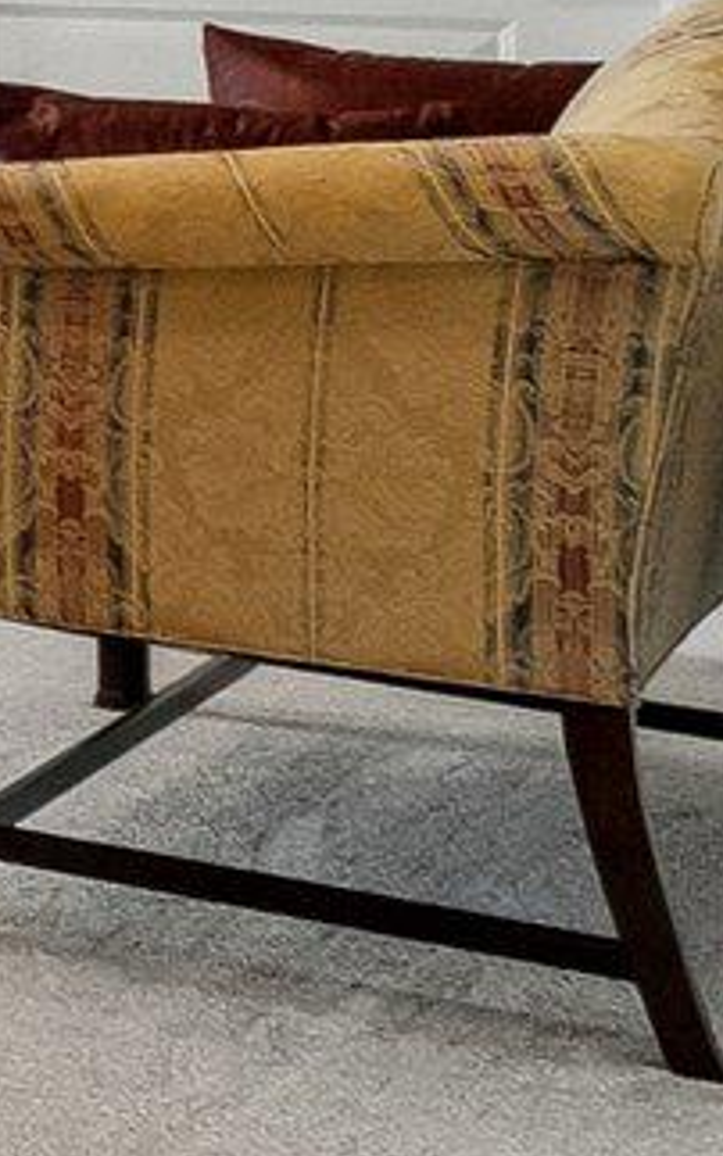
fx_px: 3057
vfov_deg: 20.4
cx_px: -2595
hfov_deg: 7.0
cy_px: -116
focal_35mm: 97
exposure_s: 1/125
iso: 400
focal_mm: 10
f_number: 5.6
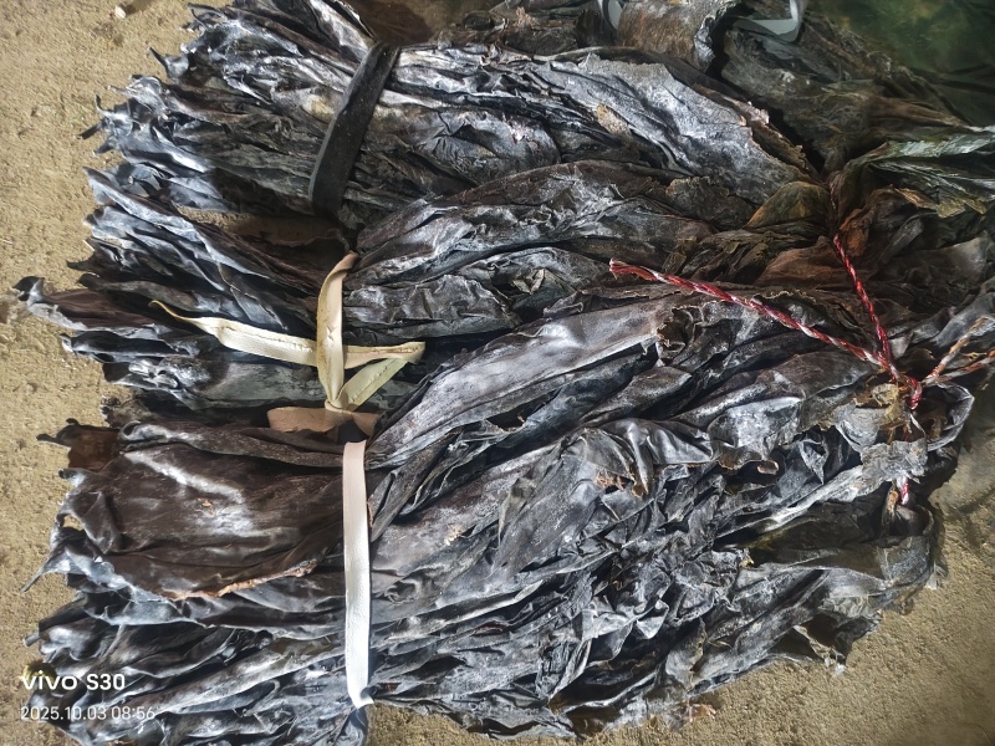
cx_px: 498
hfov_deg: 73.9
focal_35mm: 23
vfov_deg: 58.9
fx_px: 661
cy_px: 373
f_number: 1.88
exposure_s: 1/14.3
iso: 2286
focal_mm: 5.56
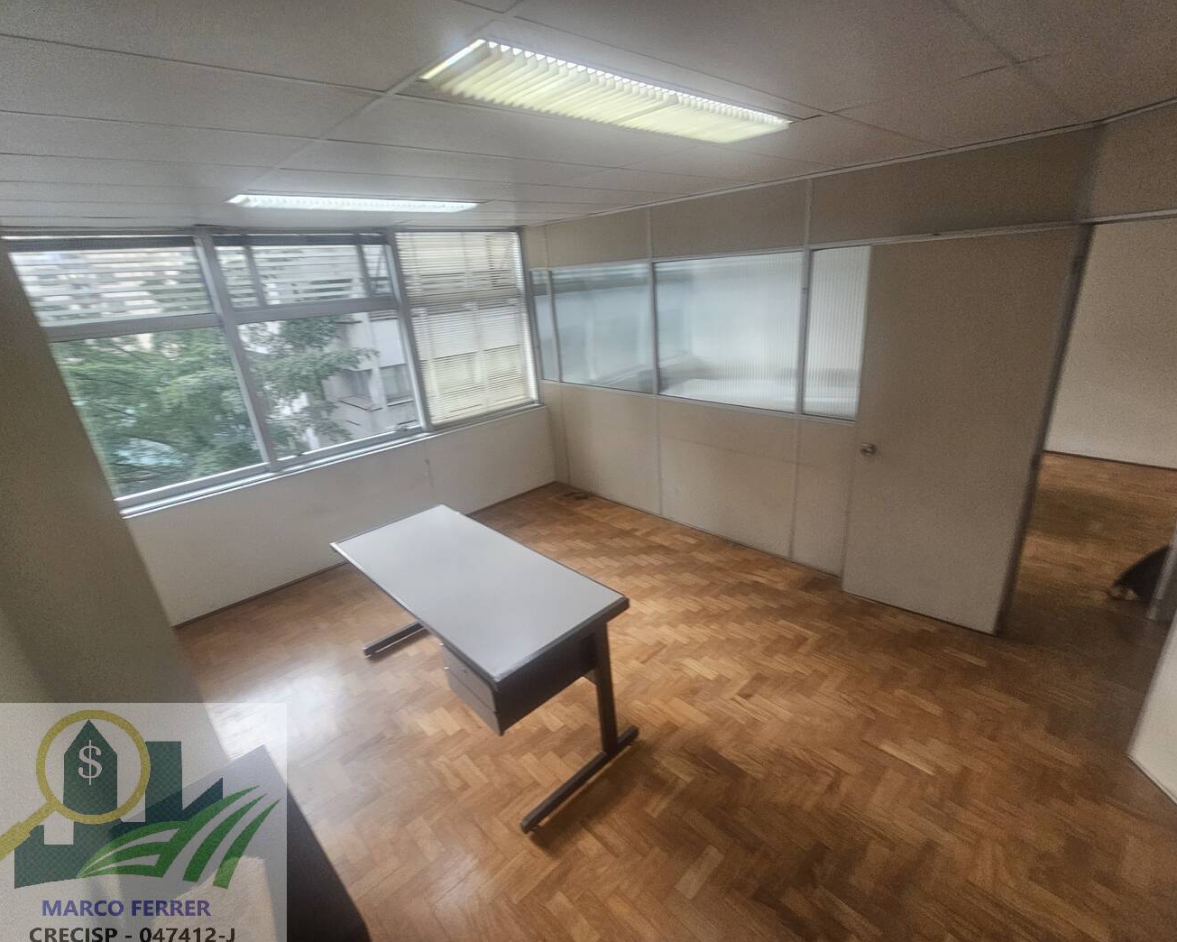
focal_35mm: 14
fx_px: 488
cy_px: 475
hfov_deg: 100.7
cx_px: 602
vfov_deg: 88.0
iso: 160
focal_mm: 2.2
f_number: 2.2
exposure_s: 1/60
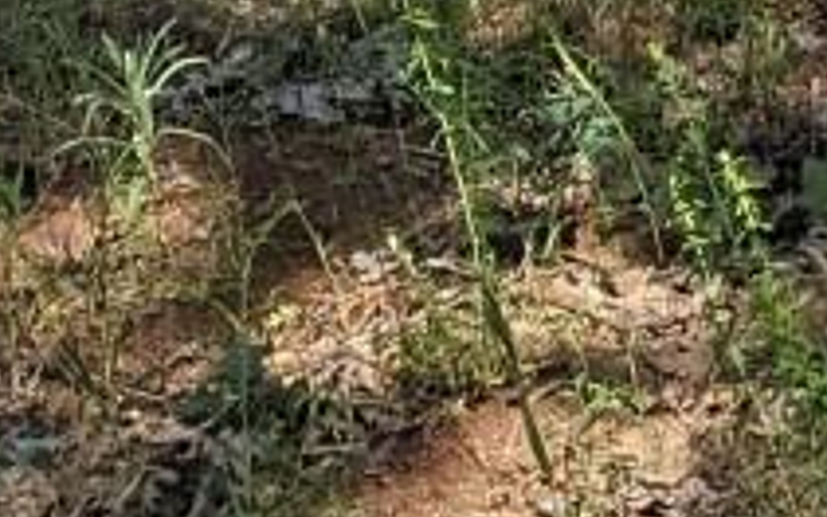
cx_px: 270
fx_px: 4396
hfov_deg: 10.7
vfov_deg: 5.8
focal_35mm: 195
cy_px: -1461
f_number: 1.73
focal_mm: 4.38
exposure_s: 1/2128
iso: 47
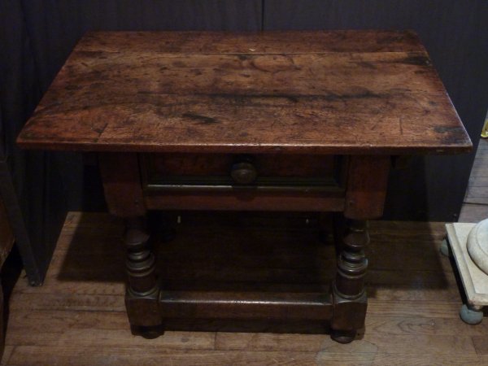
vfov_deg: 34.3
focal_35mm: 42
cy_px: 183
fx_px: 592
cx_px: 244
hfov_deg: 44.8
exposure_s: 1/8
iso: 400
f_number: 3.7
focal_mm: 6.9
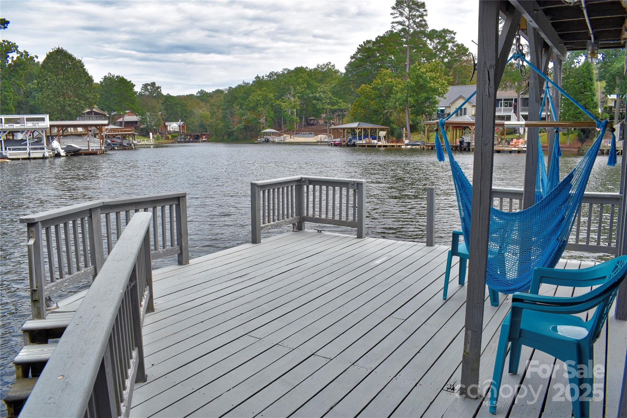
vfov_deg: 47.9
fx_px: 470
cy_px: 209
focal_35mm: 27
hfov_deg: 67.4
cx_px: 314
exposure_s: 1/320
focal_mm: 18
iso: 200
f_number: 9
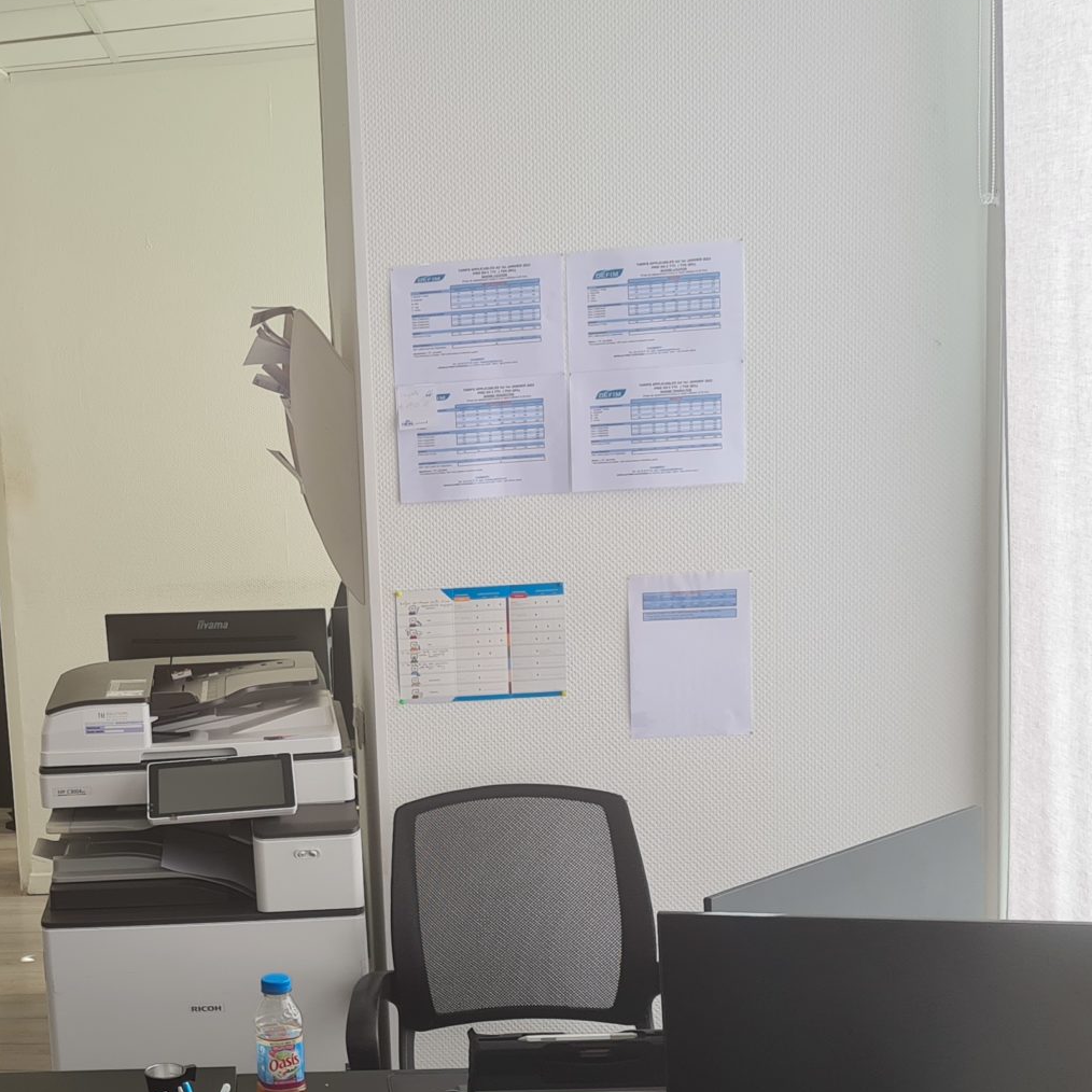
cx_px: -37
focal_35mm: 58
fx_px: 2070
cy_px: 690
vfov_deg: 29.4
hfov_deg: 27.6
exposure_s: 1/306
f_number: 1.8
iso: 50
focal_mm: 5.4
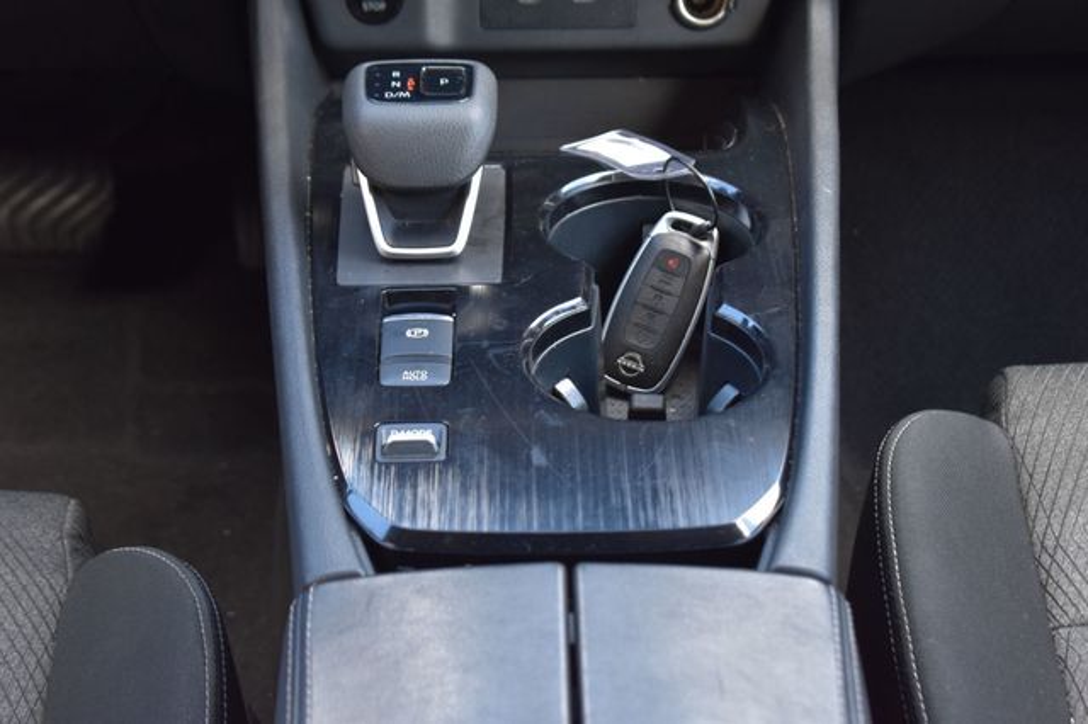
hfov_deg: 24.6
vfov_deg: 16.5
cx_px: 544
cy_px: 362
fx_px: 2492
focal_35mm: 82
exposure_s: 1/25
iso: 400
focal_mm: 55
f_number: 7.1
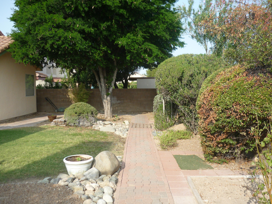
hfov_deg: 55.4
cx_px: 136
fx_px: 259
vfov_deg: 42.9
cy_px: 102
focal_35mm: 33
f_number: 2.8
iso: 100
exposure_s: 1/640
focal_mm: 5.5
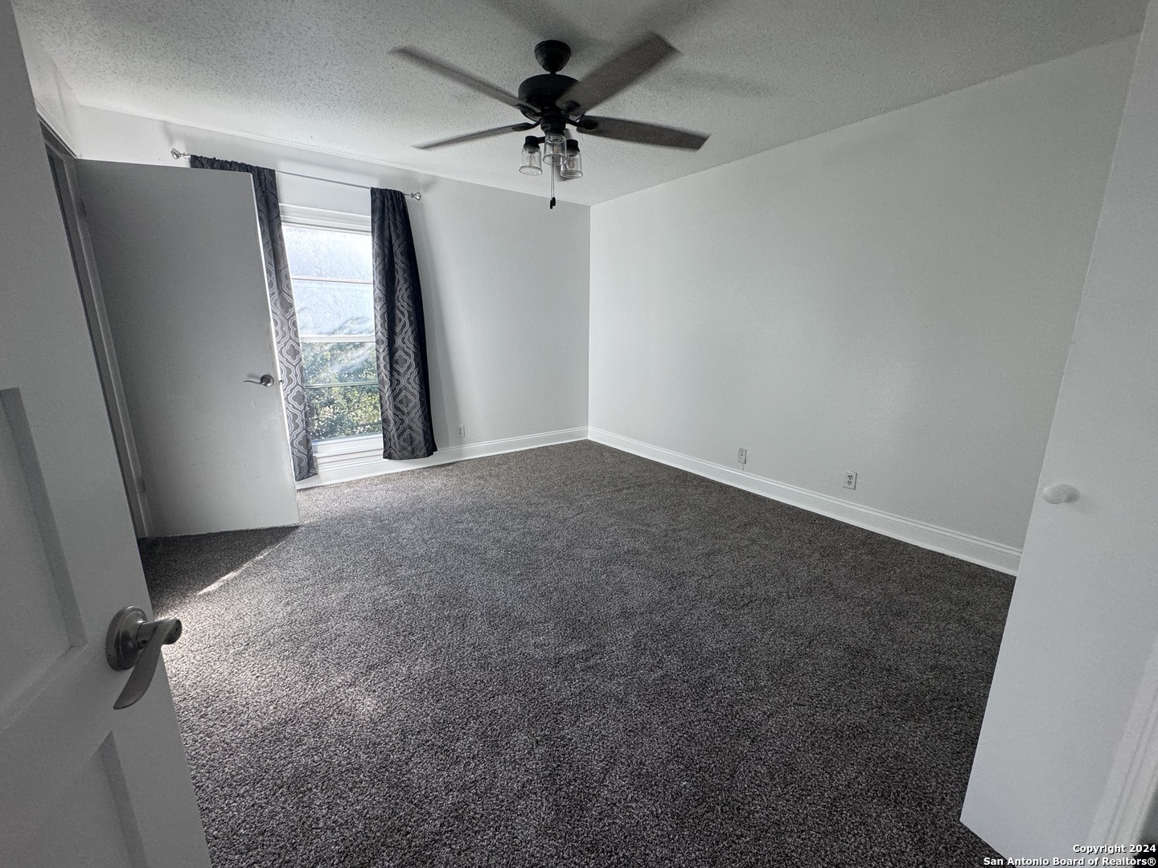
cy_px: 434
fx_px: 468
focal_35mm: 14
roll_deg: -1.9
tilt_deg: -13.9
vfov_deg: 85.7
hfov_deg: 102.1
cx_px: 579
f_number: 2.2
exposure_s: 1/99
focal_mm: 2.22
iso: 160
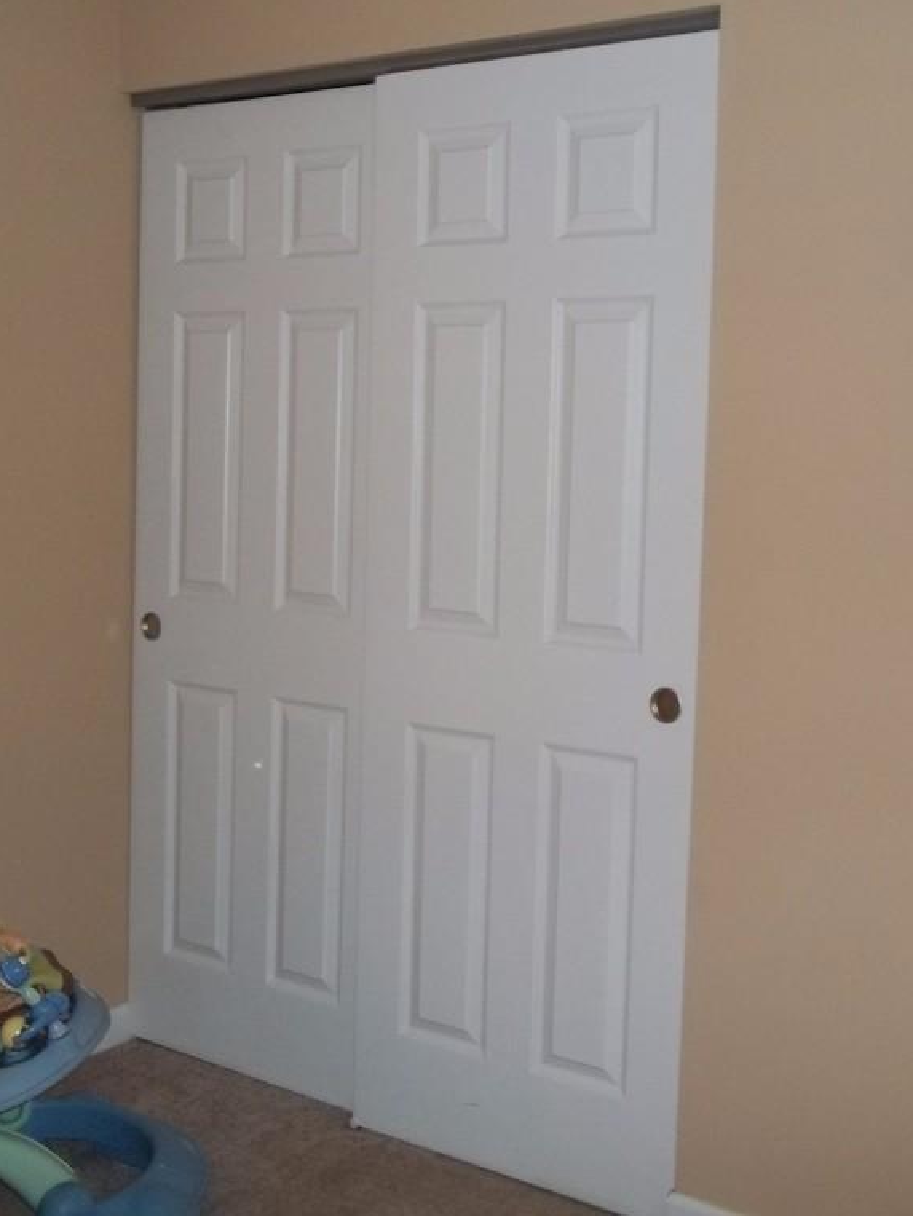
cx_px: 480
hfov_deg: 33.6
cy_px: 605
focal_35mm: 43
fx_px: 1511
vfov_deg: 43.8
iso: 160
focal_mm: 5.7
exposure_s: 1/30
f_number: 2.9
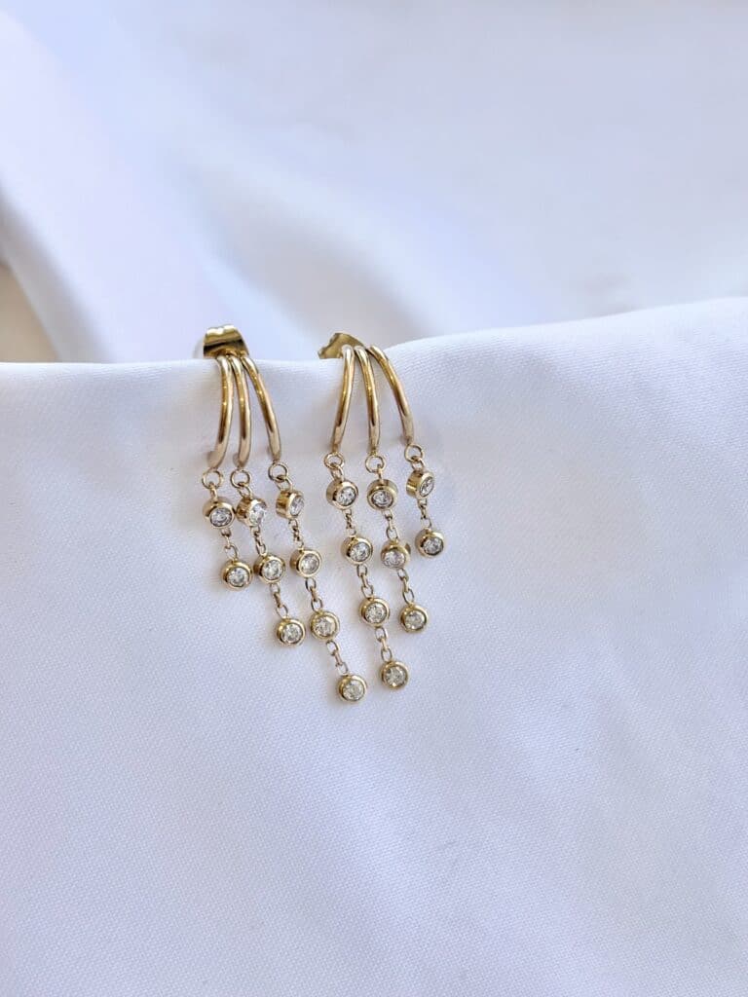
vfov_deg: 36.8
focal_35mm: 52
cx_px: 374
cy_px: 498
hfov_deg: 28.0
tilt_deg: -53.0
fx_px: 1498
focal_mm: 5.96
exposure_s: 1/485
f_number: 1.6
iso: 32
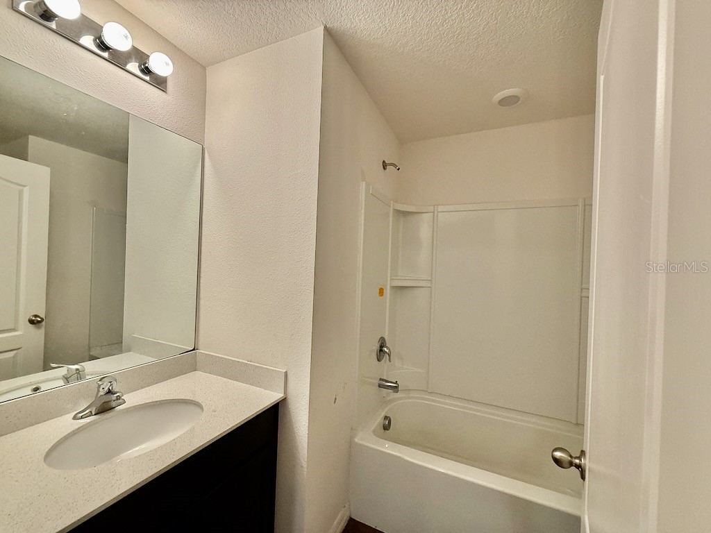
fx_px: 288
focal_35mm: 14
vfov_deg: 85.7
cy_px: 266
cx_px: 356
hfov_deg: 102.1
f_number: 2.2
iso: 200
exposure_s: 1/120
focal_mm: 2.22
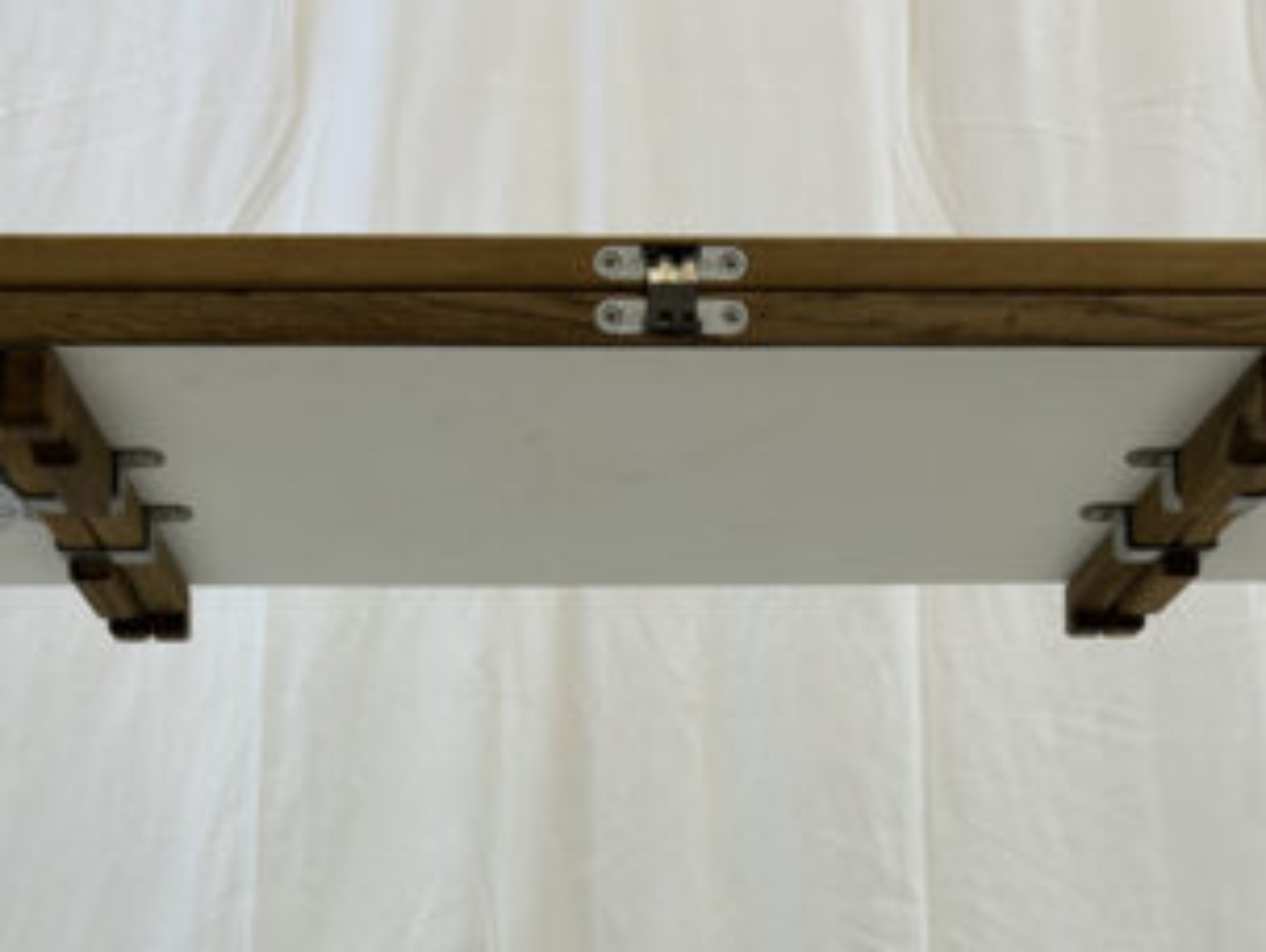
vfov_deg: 23.0
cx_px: 627
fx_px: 2197
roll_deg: +0.9
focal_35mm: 60
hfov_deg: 32.1
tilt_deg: +2.5
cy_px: 1046
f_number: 1.6
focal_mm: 5.96
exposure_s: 1/100
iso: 64
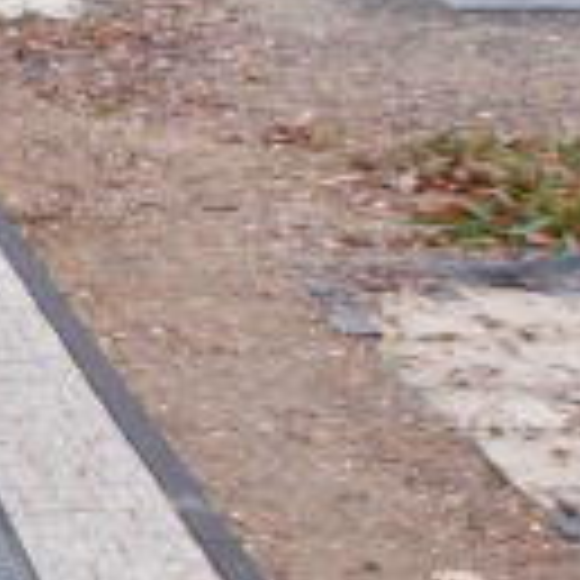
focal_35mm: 132
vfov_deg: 13.2
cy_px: 225
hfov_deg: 12.1
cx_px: -481
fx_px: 2502
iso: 80
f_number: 3.4
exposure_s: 1/60
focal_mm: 5.3
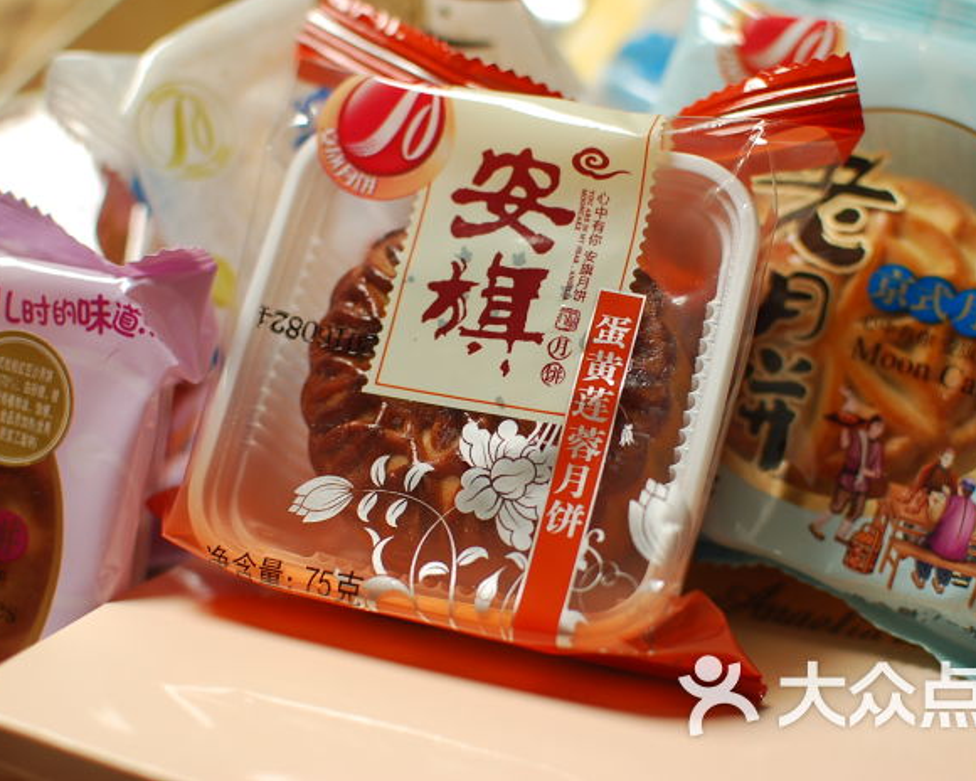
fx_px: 1721
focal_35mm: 60
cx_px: 512
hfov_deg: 31.7
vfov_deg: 25.6
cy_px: 388
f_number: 2.5
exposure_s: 1/160
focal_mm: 35
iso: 100
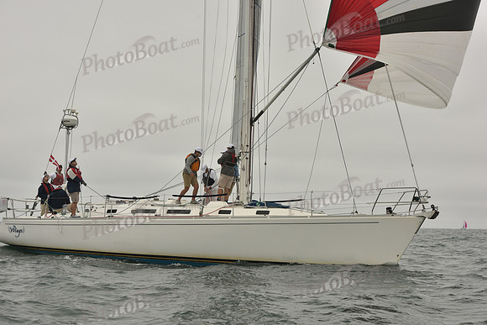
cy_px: 162
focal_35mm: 70
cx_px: 244
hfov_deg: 28.8
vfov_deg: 19.5
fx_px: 947
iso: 320
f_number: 10
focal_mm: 70
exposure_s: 1/800
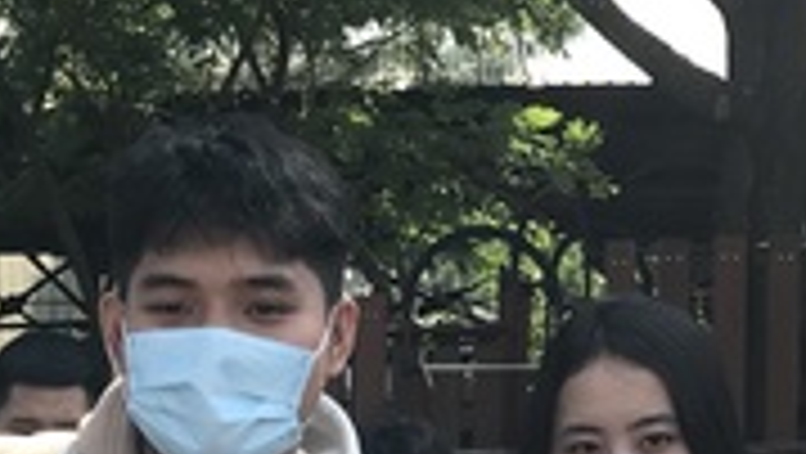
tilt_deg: -7.1
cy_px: 888
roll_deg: -0.1
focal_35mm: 119
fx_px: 2545
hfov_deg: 18.0
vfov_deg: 9.6
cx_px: 410
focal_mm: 3.99
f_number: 1.8
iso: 20
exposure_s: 1/656
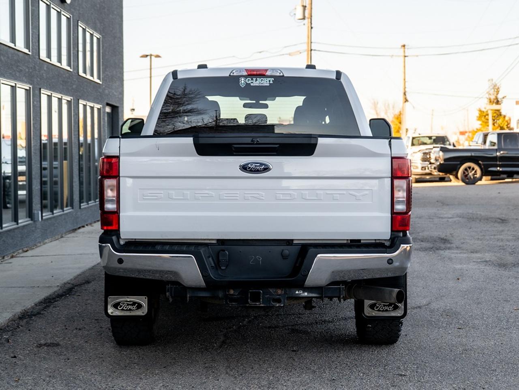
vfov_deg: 20.6
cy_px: 166
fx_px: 1070
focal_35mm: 71
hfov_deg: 27.3
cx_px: 262
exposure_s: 1/160
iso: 125
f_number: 4
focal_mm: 50
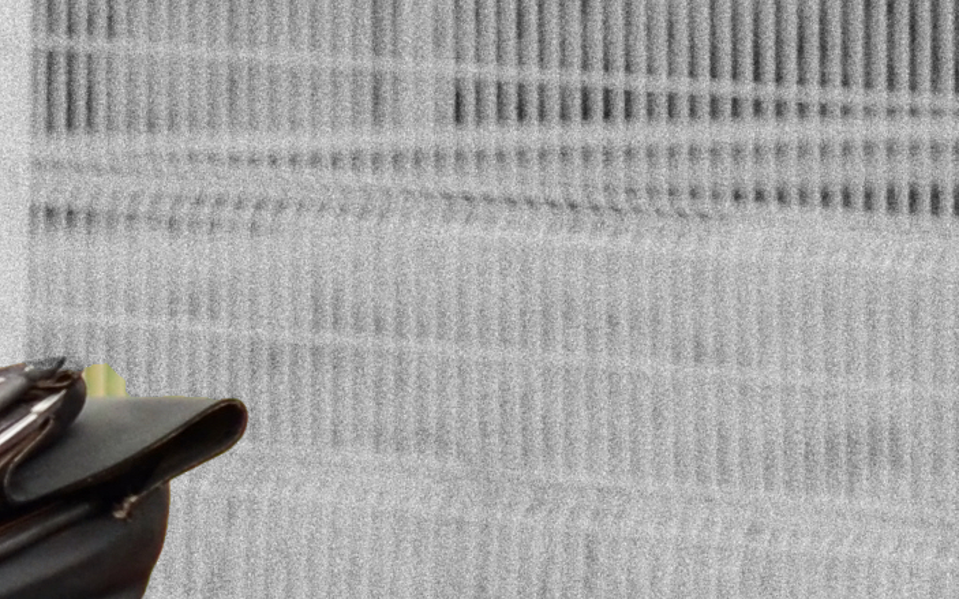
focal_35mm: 535
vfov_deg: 2.4
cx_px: -1814
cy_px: 1183
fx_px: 13979
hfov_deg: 3.8
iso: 320
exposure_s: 1/800
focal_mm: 50
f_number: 2.5
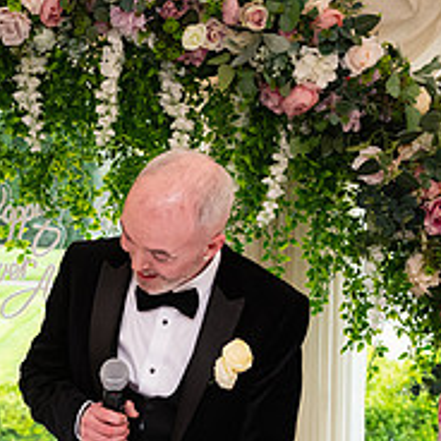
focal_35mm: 102
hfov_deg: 16.8
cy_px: 425
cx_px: 38
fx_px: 1470
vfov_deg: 16.7
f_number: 3.5
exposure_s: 1/160
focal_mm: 38
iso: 1000
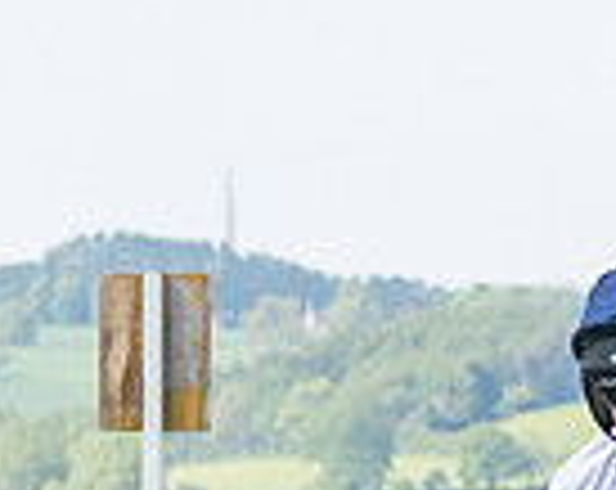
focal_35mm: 738
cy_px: 998
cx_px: 929
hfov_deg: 2.6
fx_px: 13426
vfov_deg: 2.1
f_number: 5
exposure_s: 1/1250
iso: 400
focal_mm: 70
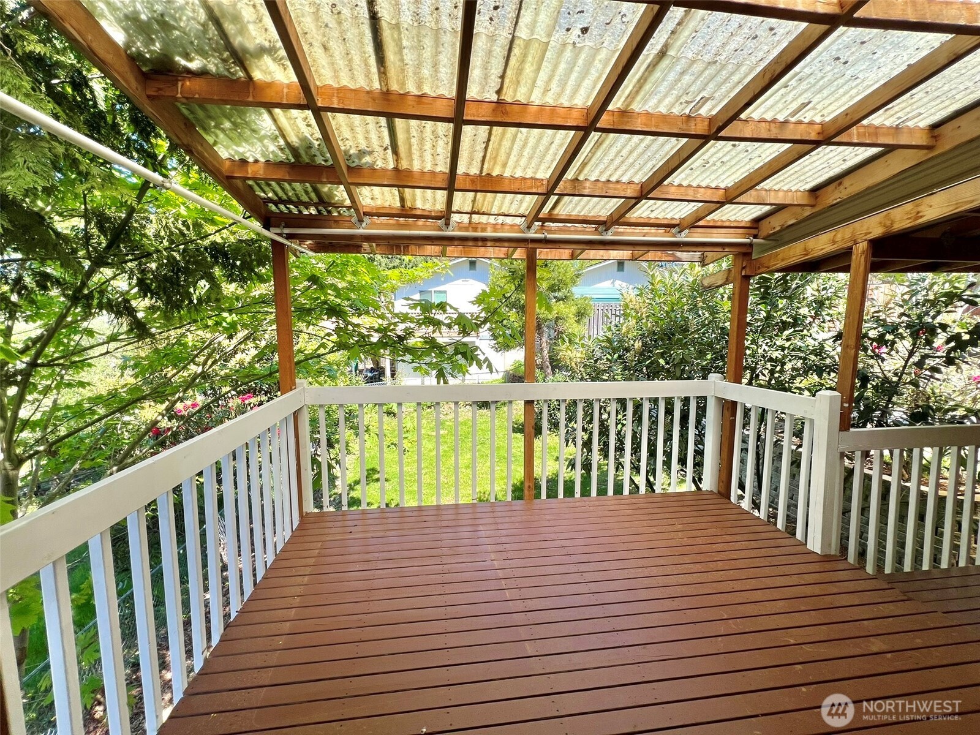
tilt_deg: -6.6
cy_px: 368
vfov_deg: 89.9
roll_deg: +0.8
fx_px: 368
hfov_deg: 106.2
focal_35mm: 13
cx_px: 490
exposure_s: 1/475
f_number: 1.8
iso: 32
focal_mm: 1.57
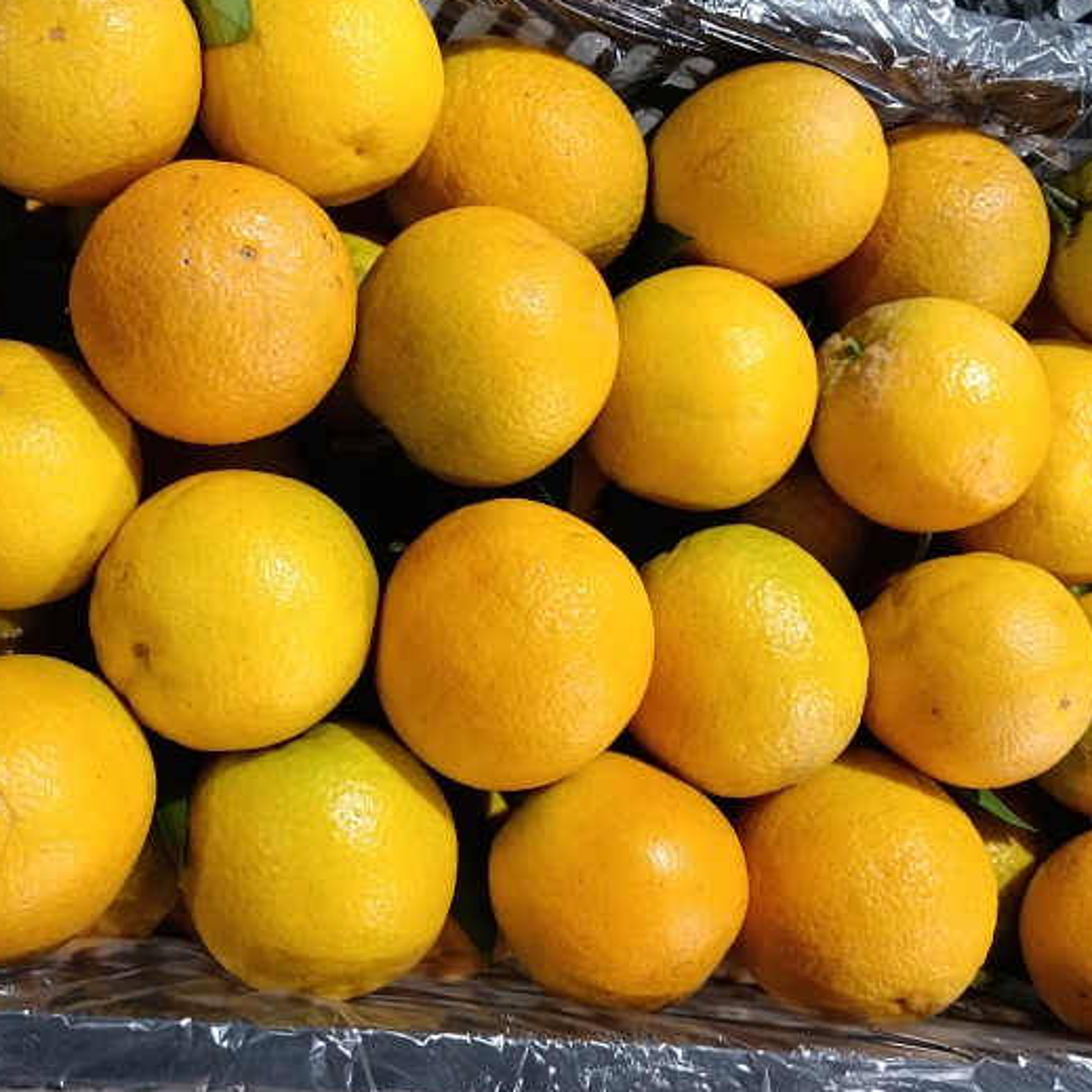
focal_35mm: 45
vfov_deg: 37.6
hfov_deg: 37.5
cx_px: 511
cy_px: 551
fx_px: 1606
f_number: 1.8
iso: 780
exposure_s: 1/25
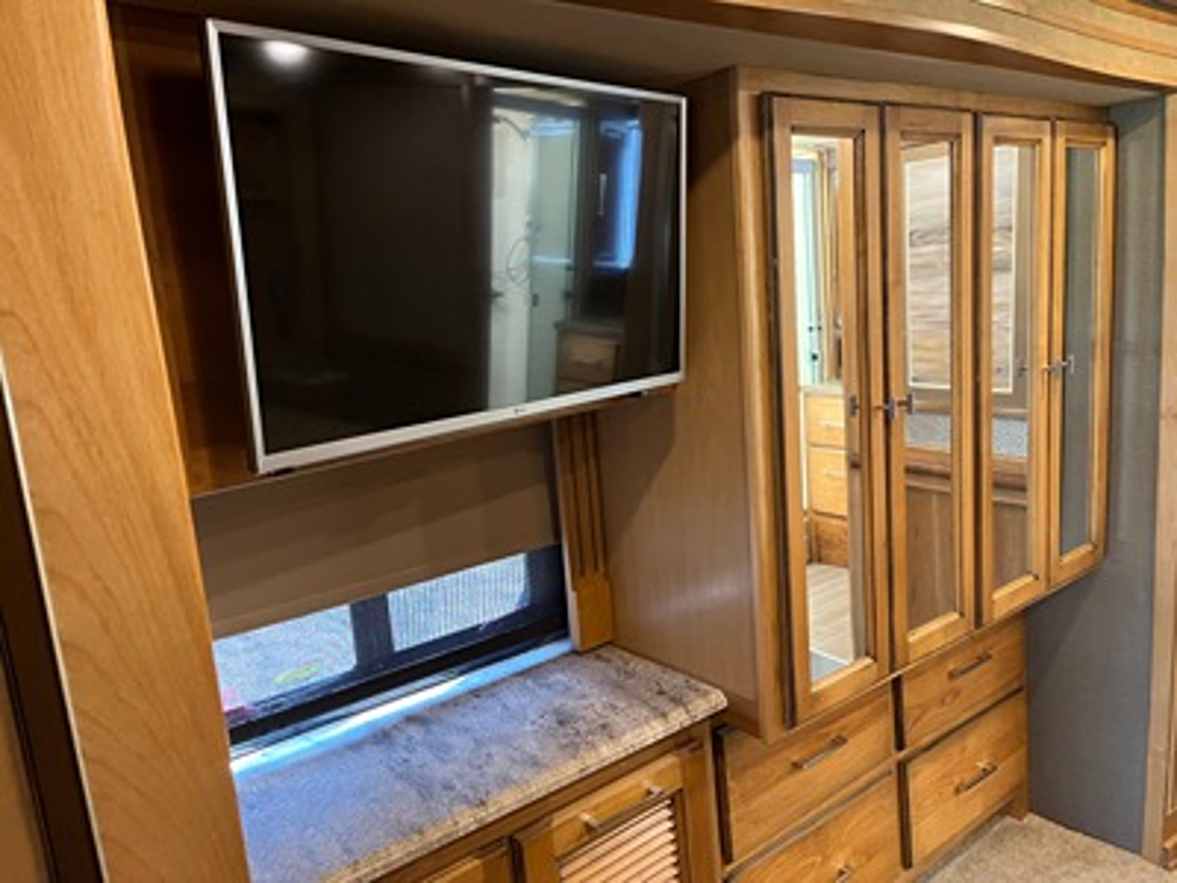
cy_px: 442
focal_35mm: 26
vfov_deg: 53.1
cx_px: 588
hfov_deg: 67.3
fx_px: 884
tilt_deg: -10.8
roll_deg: +5.0
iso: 500
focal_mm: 5.1
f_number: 1.6
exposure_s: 1/60
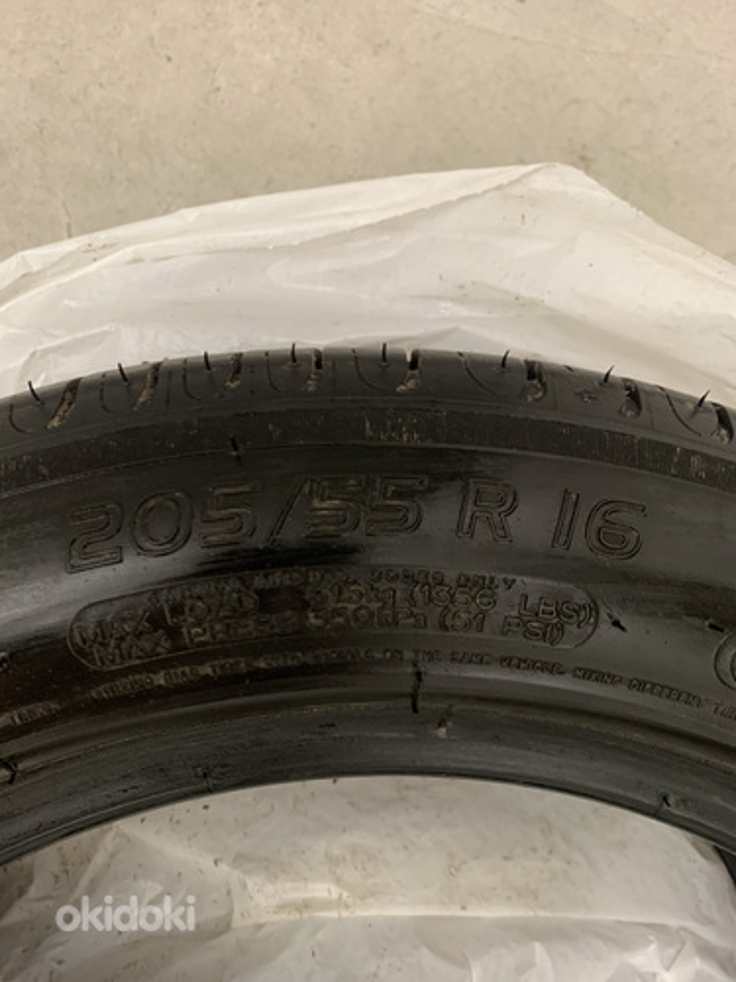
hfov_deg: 53.1
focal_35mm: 26
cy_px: 491
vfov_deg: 67.3
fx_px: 737
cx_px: 368
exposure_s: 1/50
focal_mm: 4.25
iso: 200
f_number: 1.8
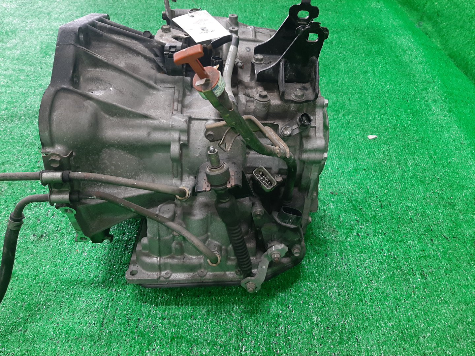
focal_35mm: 26
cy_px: 178
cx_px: 238
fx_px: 357
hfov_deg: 67.3
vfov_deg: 53.1
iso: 116
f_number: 1.7
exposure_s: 1/50
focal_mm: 3.93
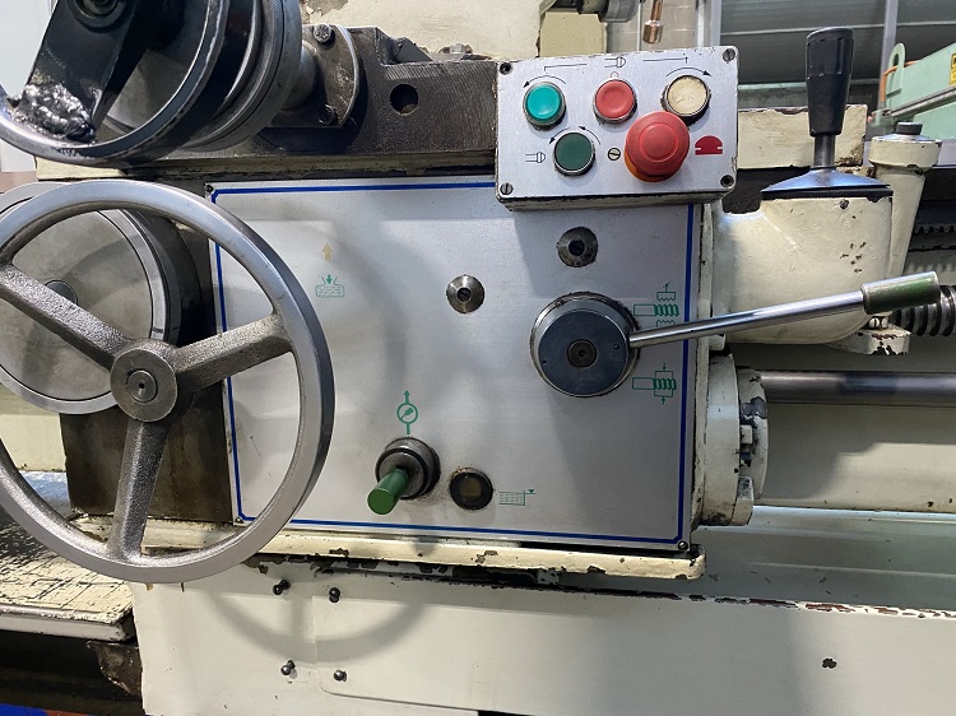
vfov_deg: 53.0
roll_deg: +0.8
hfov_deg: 67.3
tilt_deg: -11.0
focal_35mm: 26
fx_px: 718
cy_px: 358
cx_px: 478
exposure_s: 1/51
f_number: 1.8
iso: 500
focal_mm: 4.25
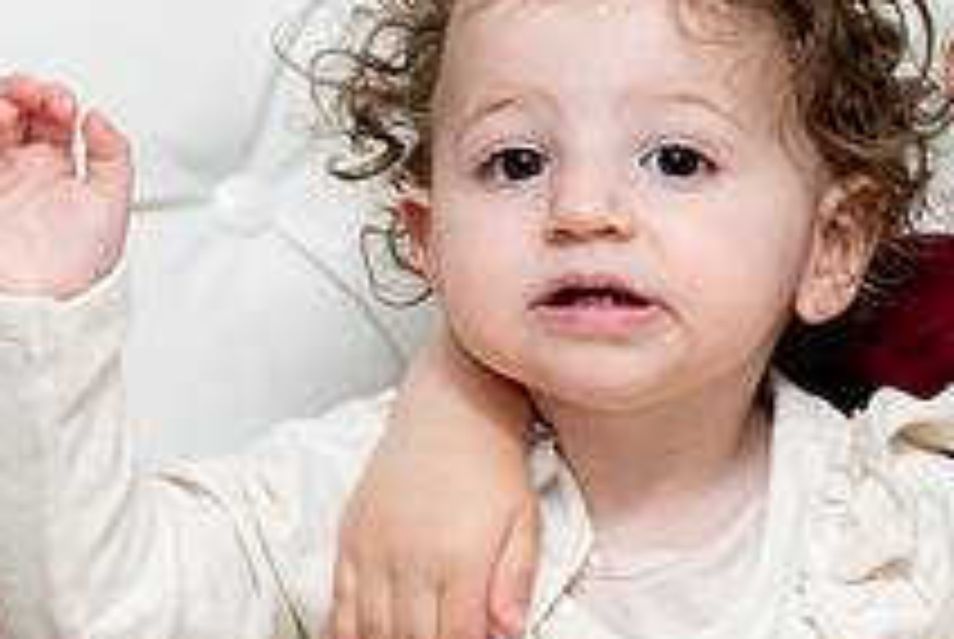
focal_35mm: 216
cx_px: 1071
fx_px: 5732
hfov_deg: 9.4
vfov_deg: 6.4
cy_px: 497
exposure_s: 1/125
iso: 1250
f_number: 3.5
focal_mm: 79
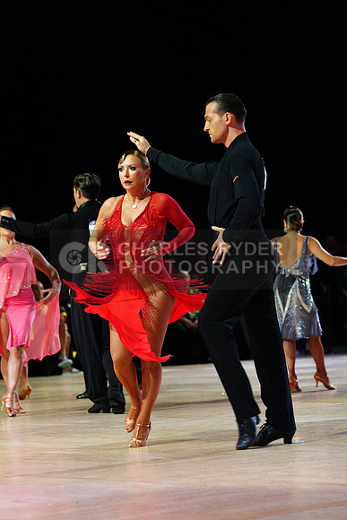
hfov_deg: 10.8
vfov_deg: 16.1
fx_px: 1835
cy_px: 260
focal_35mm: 127
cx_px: 174
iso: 2500
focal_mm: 127
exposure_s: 1/320
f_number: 4
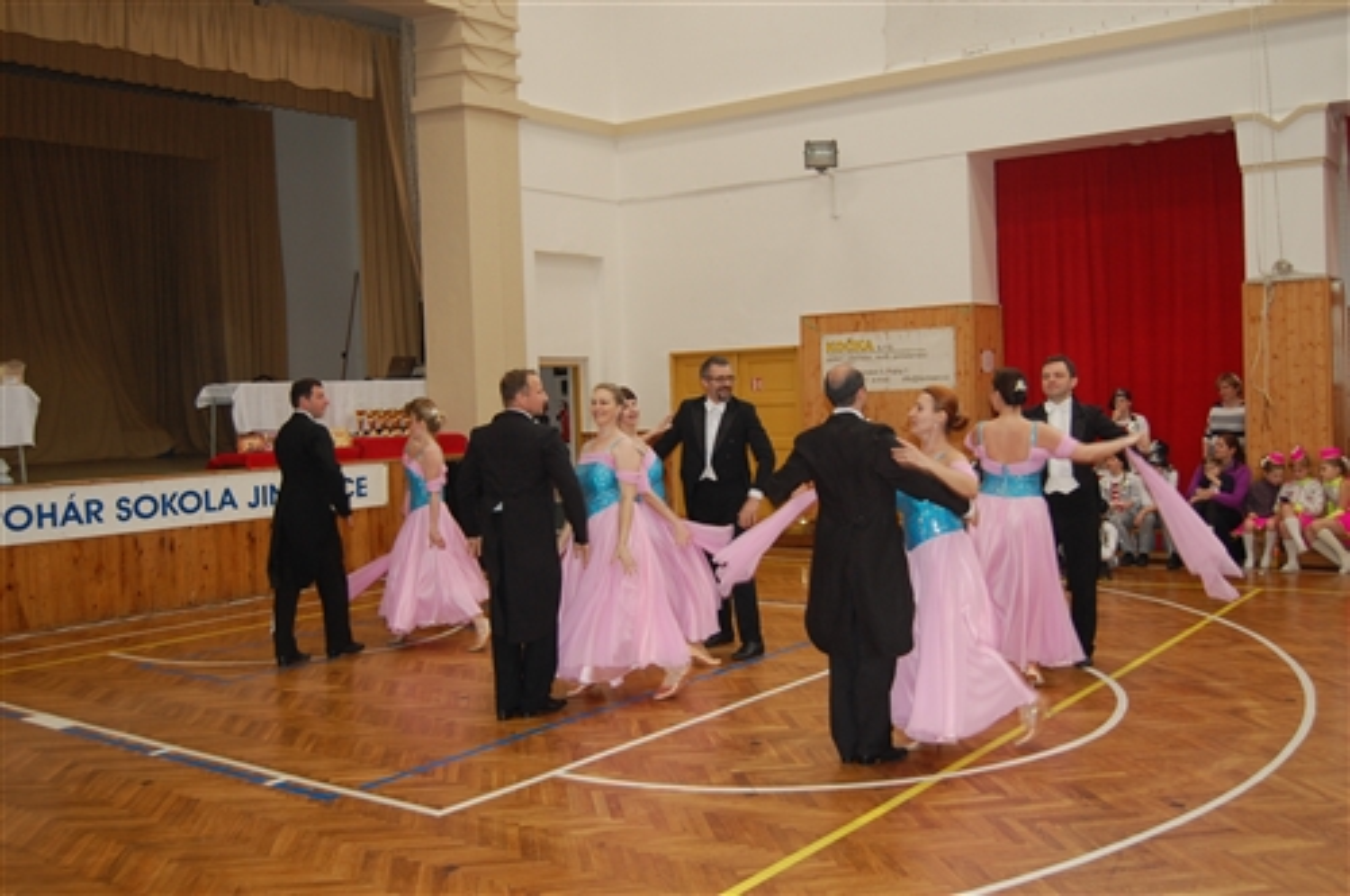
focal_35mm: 34
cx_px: 675
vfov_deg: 38.3
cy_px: 448
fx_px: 1292
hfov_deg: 55.2
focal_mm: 23
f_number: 3.8
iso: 400
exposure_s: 1/60
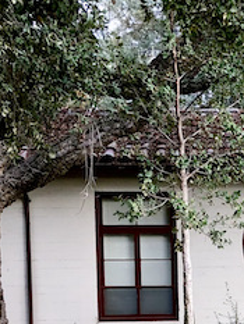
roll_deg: +0.1
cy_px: 357
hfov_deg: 14.8
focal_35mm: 96
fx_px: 901
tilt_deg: -2.7
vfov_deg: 19.6
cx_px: 308
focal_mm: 4
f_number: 1.8
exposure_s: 1/120
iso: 50
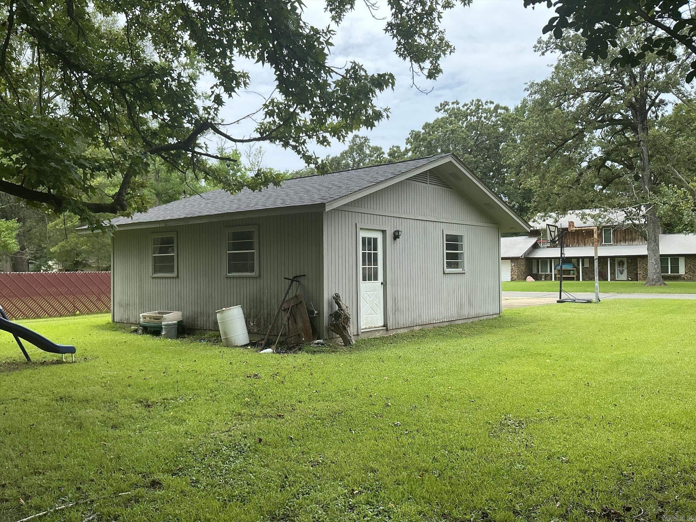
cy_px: 261
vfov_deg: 49.7
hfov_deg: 63.4
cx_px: 348
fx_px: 563
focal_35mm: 28
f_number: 1.8
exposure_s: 1/829
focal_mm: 3
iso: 25
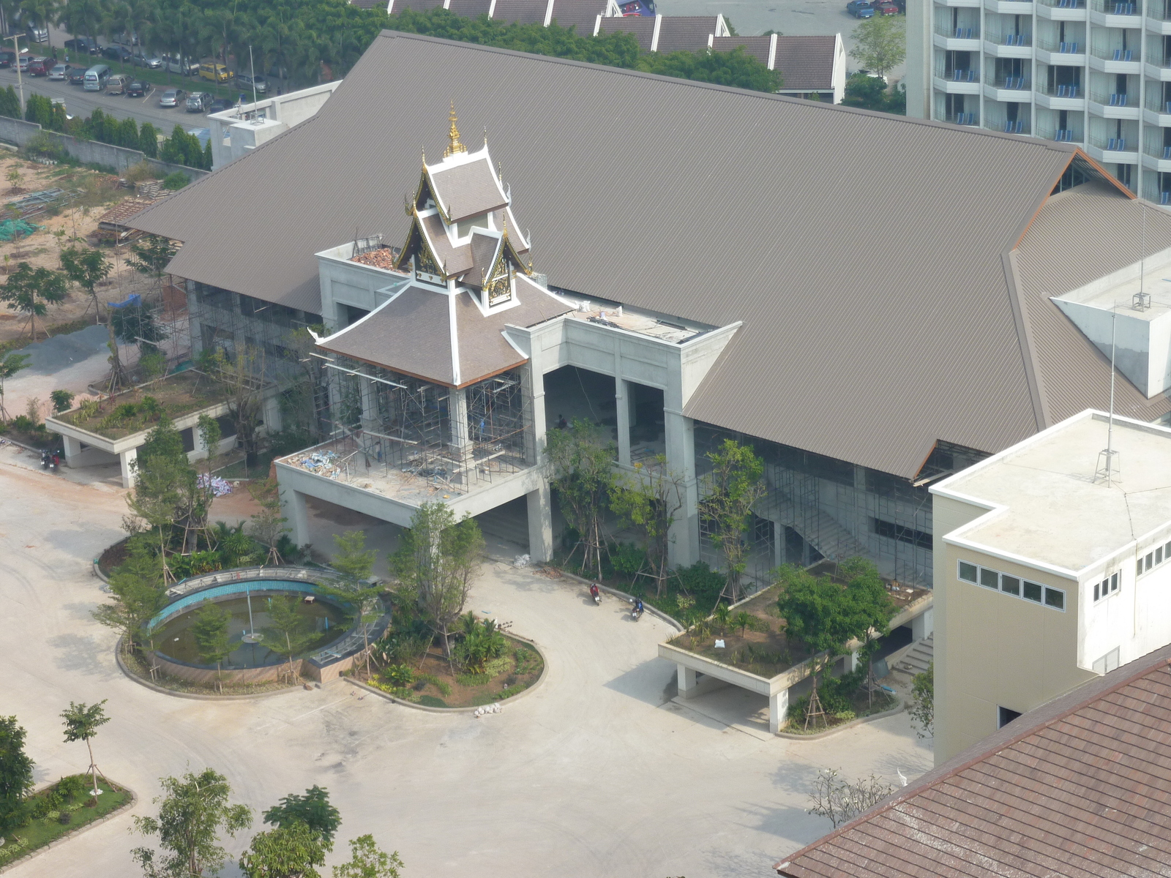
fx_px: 2639
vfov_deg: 18.9
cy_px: 439
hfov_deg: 25.0
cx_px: 586
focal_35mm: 78
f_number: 4.2
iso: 80
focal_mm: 12.8
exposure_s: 1/400
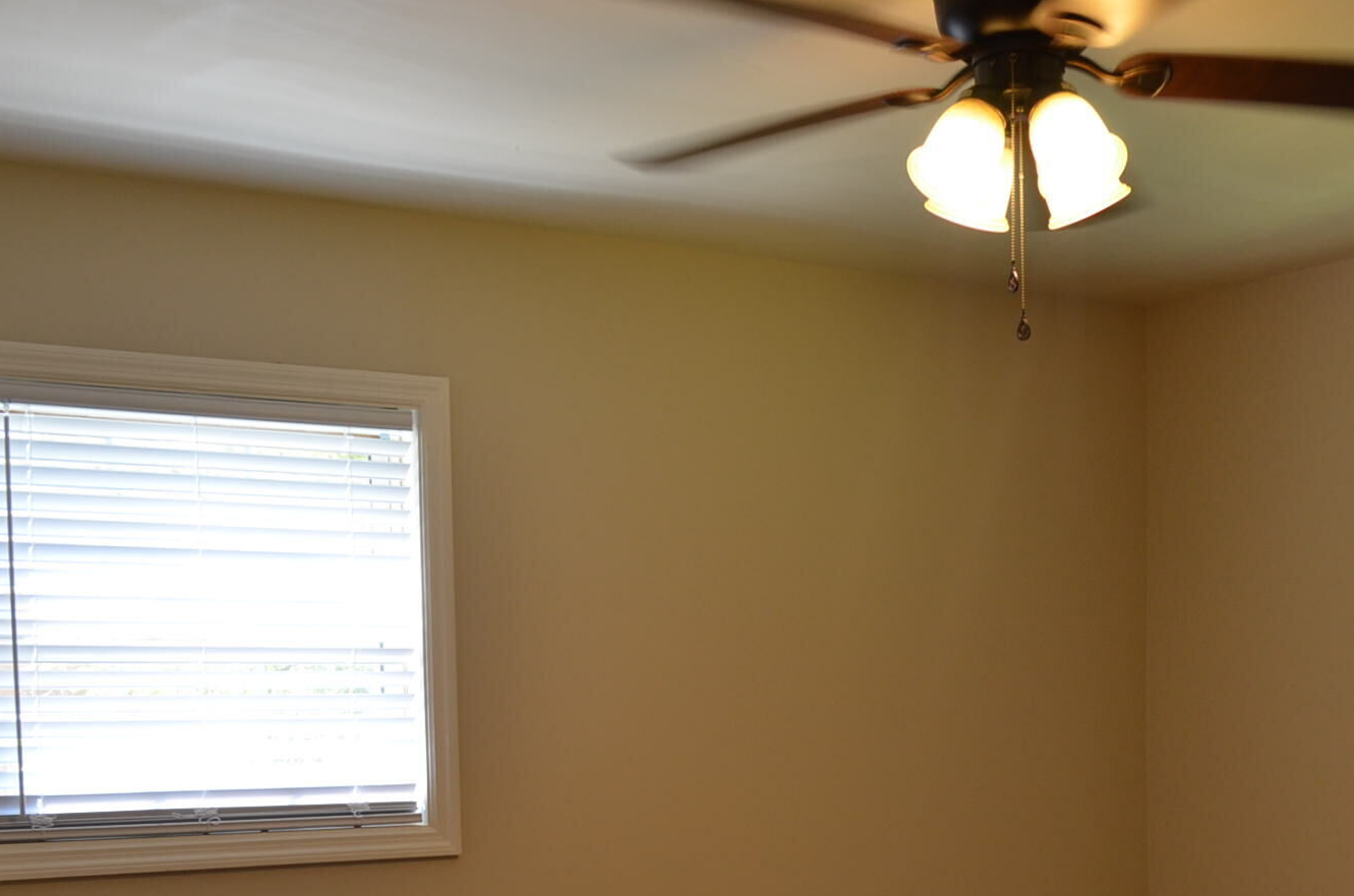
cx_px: 890
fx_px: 1876
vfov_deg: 26.0
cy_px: 812
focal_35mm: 50
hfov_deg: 39.3
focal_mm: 18
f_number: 4
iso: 400
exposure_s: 1/60
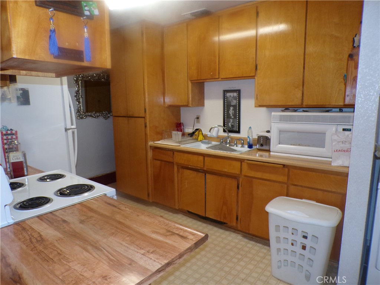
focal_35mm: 24
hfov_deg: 71.6
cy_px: 142
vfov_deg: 56.8
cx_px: 190
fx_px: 263
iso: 200
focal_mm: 4.3
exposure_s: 1/17
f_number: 3
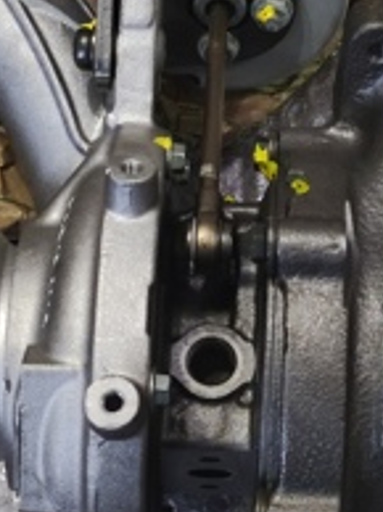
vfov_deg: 43.3
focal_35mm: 42
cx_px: 318
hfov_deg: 33.1
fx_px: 621
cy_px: 124
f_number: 1.79
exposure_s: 1/33
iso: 1036
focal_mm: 4.74
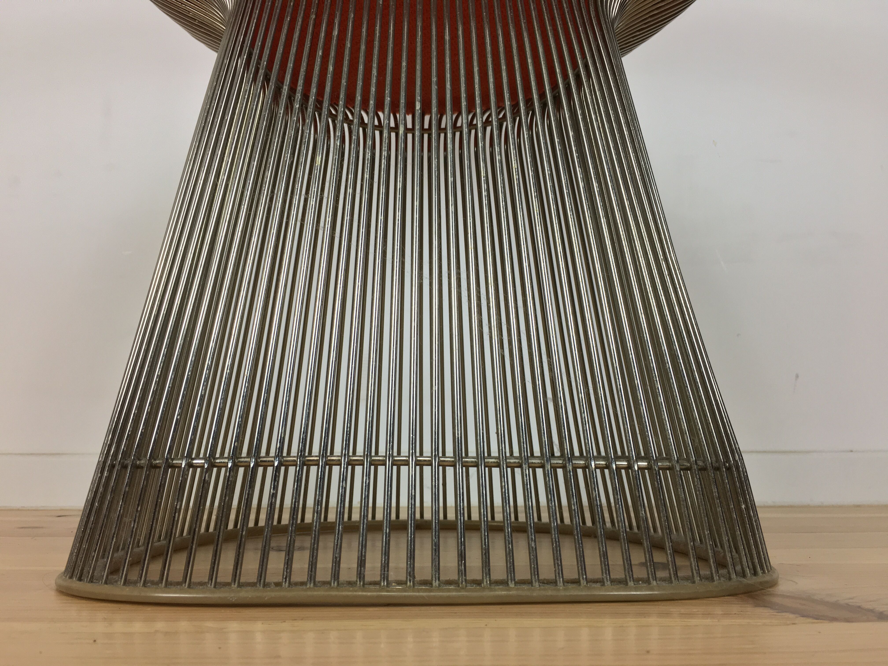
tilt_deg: +9.5
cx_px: 444
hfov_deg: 61.7
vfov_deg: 48.2
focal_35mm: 29
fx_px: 744
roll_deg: +0.1
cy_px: 333
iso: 40
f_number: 2.2
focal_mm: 4.15
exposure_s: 1/33
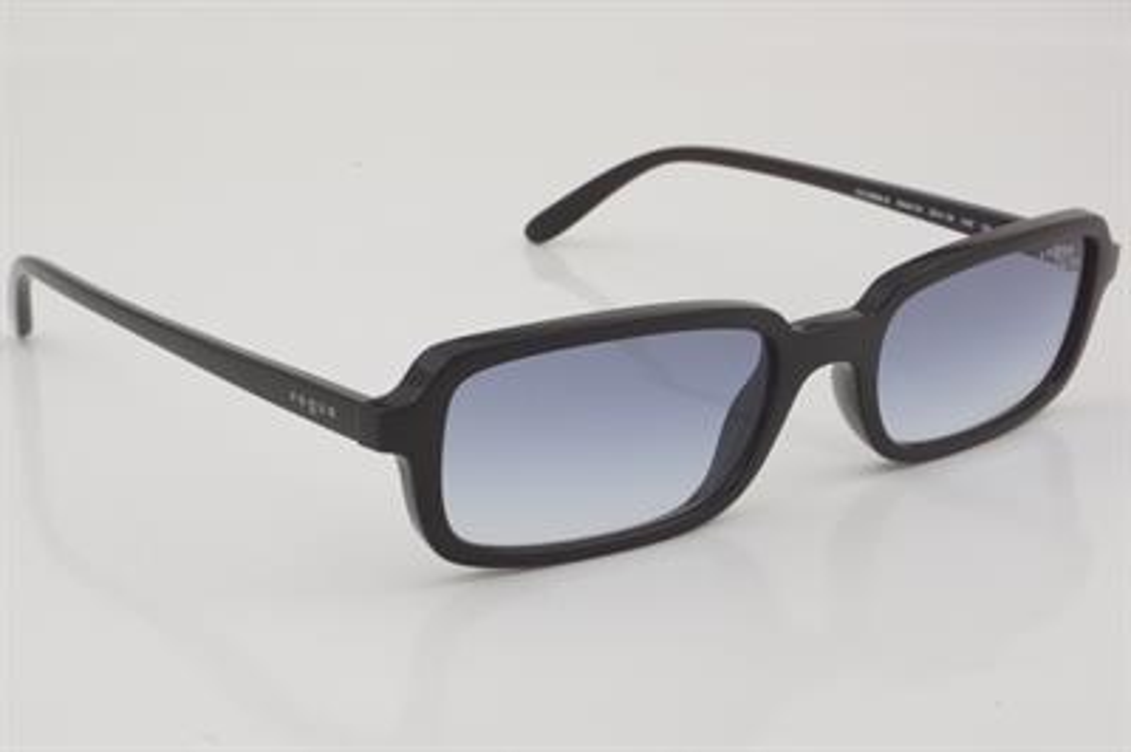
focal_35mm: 75
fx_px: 2354
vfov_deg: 18.2
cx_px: 566
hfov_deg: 27.0
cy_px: 376
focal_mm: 50
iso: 100
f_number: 32
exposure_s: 1/3
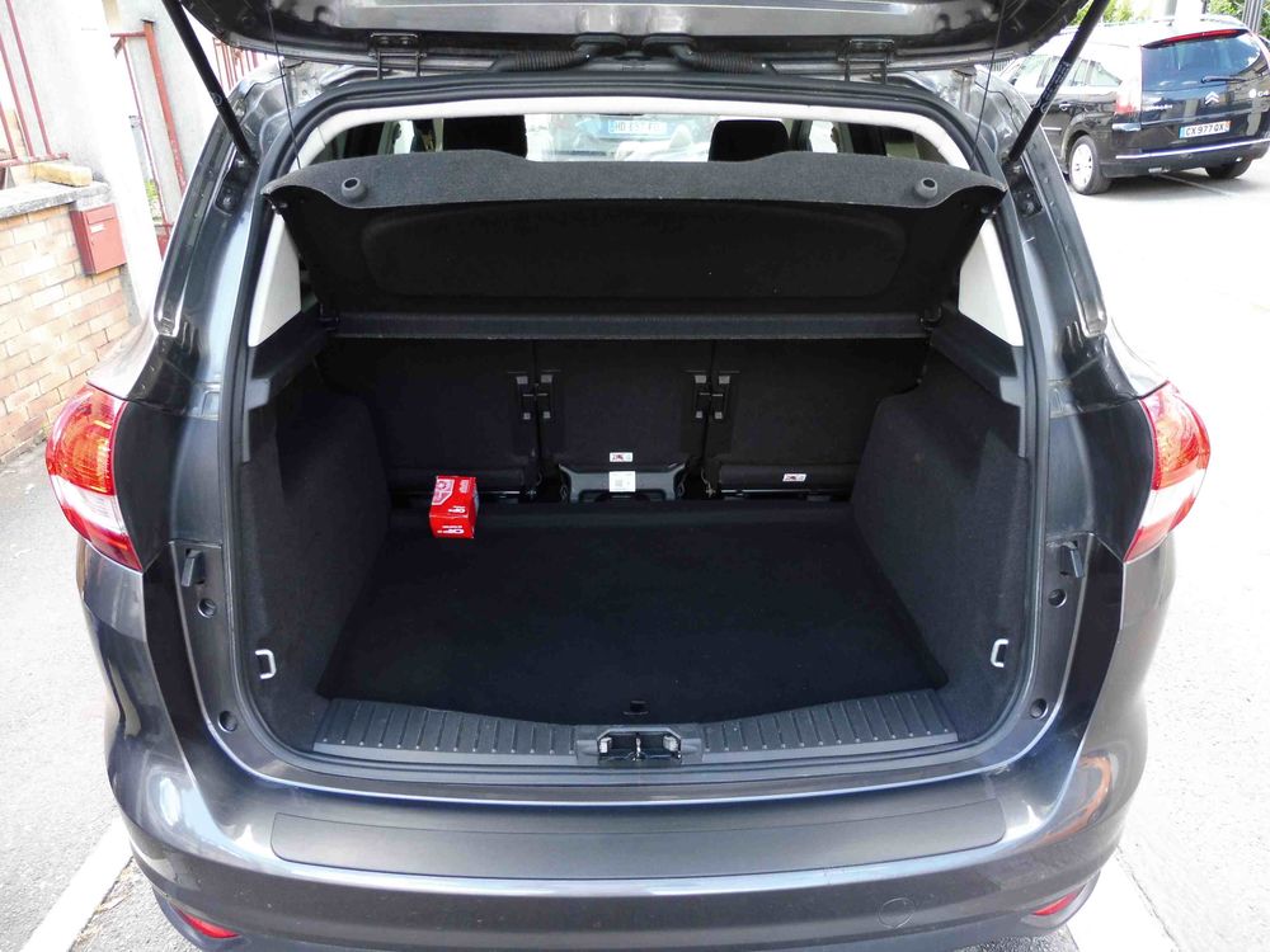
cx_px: 635
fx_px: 881
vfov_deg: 56.8
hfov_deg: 71.6
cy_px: 476
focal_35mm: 24
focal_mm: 4.3
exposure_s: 1/60
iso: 160
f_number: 3.3
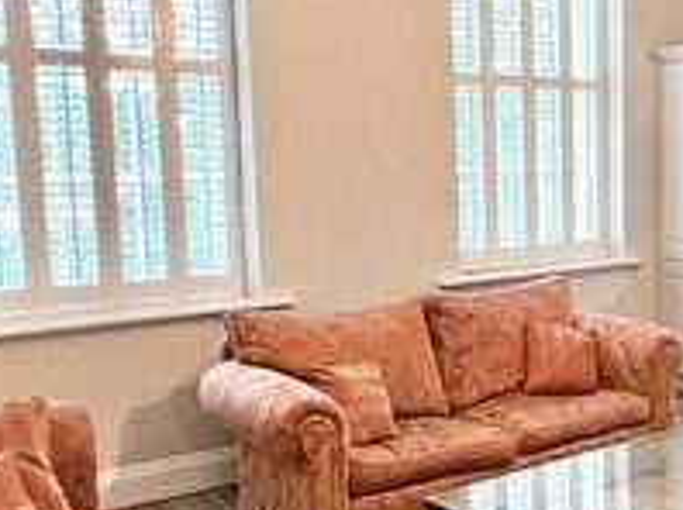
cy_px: 281
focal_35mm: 46
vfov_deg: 31.4
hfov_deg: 38.1
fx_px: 907
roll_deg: +0.2
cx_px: 631
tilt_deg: -7.5
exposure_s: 1/50
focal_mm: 1.57
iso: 400
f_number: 1.8
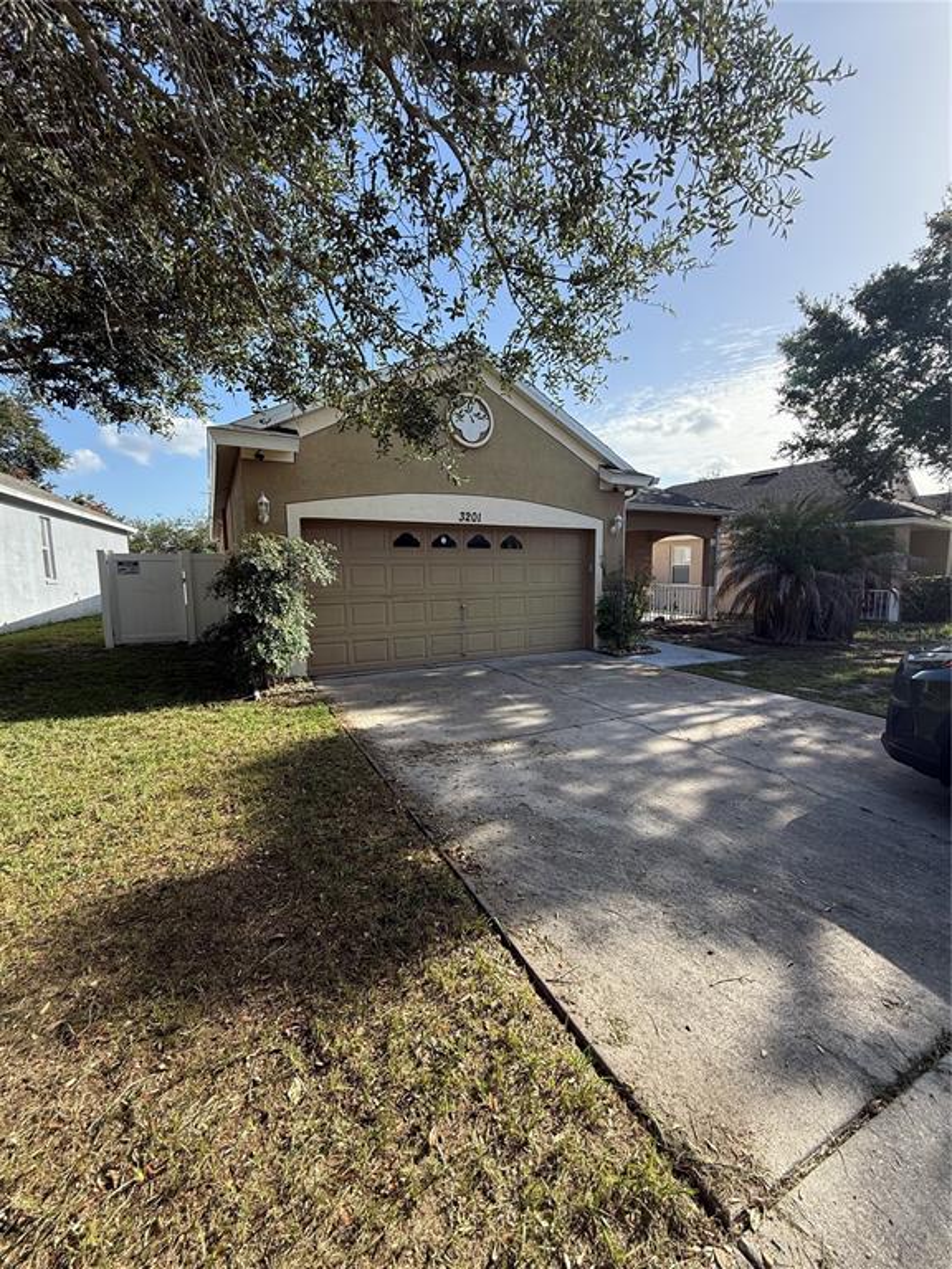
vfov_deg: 102.1
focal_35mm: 14
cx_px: 476
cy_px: 634
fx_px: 513
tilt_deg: -6.9
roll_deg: +1.3
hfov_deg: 85.7
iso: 64
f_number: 2.2
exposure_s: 1/734
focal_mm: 2.22
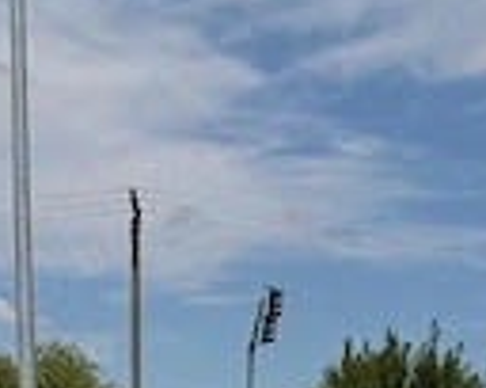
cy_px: 833
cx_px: 266
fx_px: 1580
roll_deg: -0.9
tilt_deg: -10.4
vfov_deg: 12.1
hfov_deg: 17.5
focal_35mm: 110
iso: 125
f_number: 1.78
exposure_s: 1/14286
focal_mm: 6.76
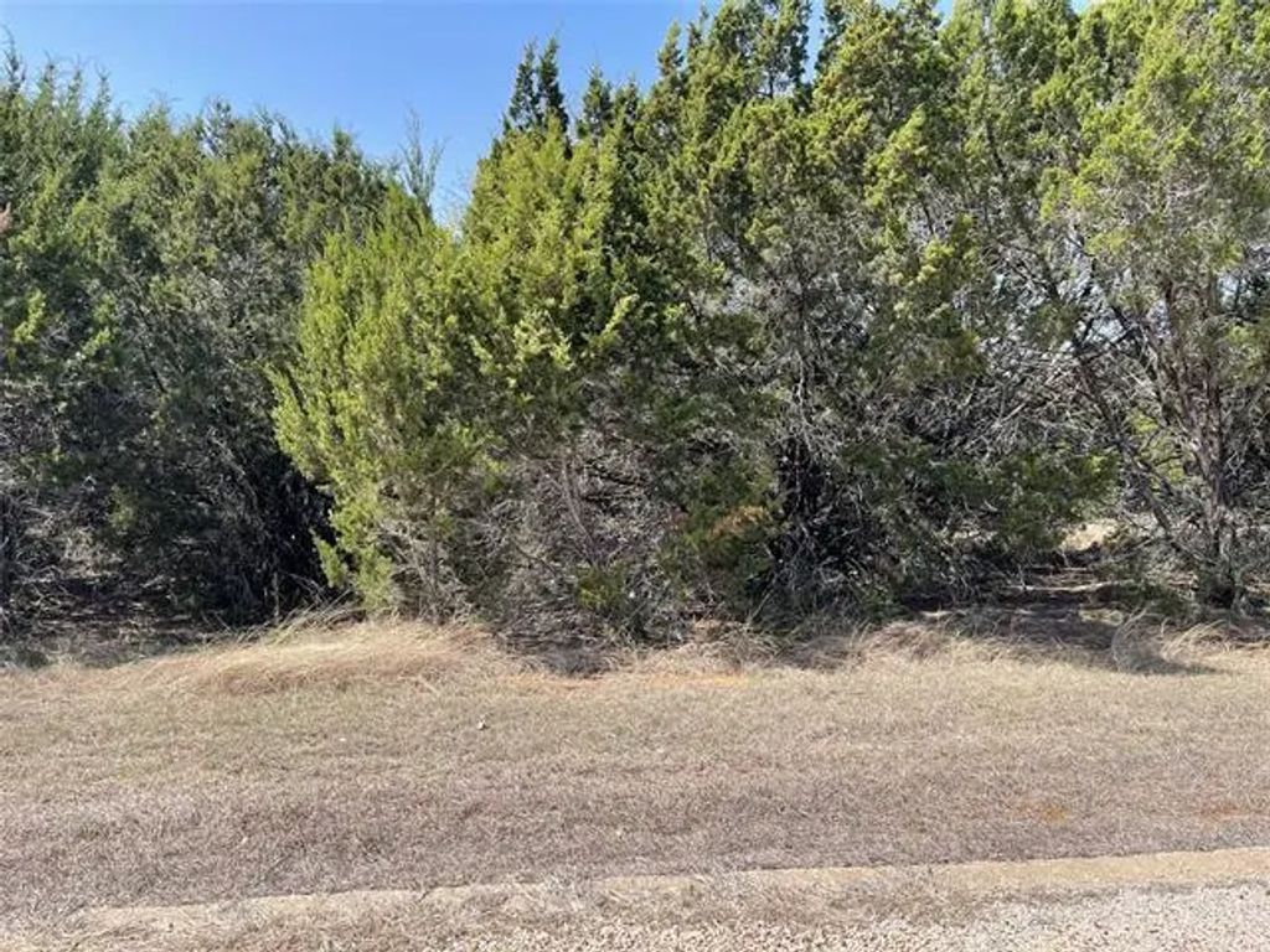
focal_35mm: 25
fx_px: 917
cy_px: 476
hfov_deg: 69.4
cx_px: 635
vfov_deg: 54.9
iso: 32
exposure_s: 1/1370
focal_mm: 5.1
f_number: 1.6
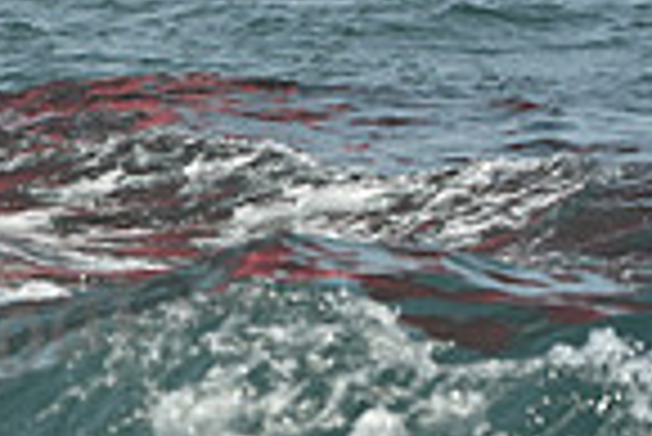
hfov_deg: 3.7
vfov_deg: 2.5
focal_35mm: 559
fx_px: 10134
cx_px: -594
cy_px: -272
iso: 320
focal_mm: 140
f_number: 7.1
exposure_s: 1/1250
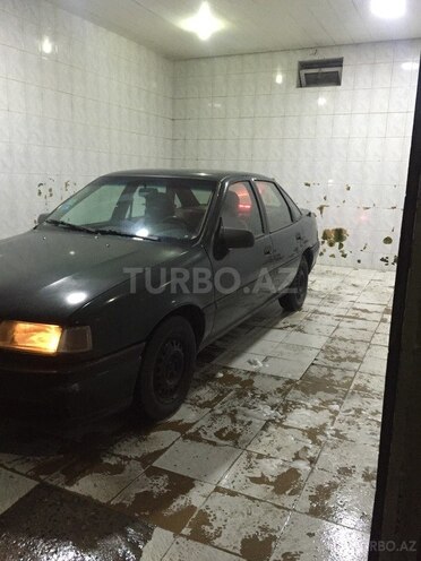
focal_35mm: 29
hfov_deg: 48.2
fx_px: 470
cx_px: 210
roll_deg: -1.6
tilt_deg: -11.6
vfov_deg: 61.7
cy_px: 280
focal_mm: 4.15
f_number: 2.2
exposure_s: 1/17
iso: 250
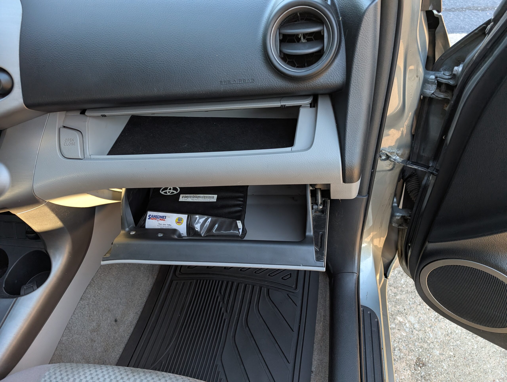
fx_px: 352
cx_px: 254
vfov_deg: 56.9
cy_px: 191
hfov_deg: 71.5
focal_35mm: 24
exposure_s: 1/251
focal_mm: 6.9
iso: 227
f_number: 1.68
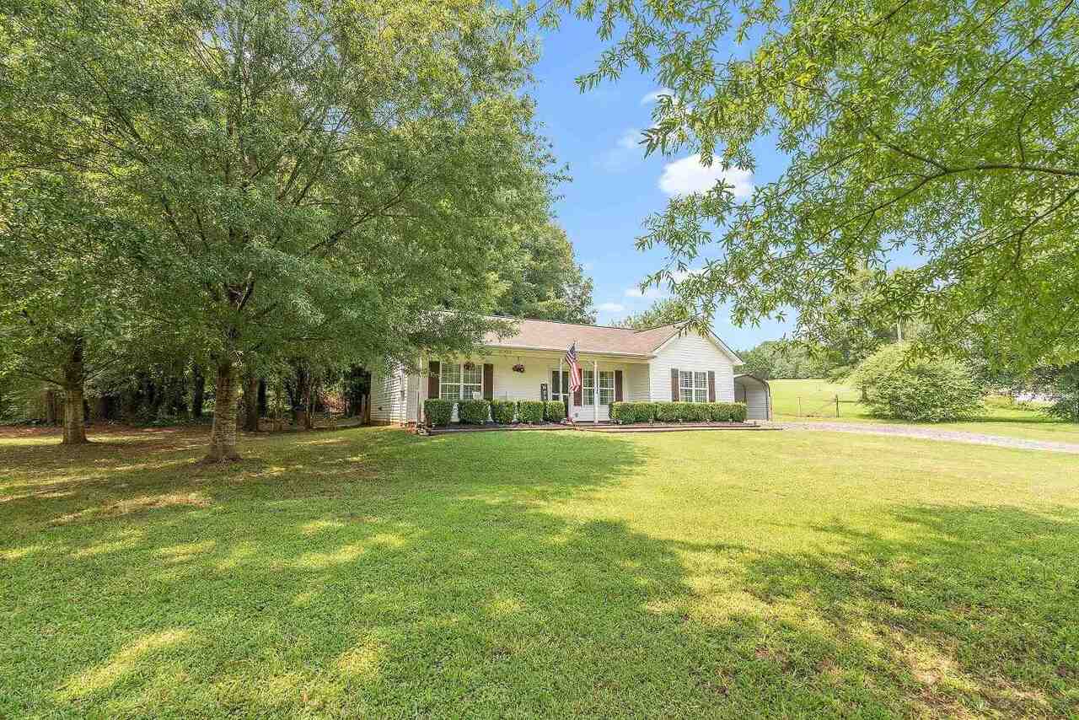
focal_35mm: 16
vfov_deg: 73.8
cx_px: 540
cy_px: 360
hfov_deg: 96.7
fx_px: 480
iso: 100
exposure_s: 1/60
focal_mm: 16
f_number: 11
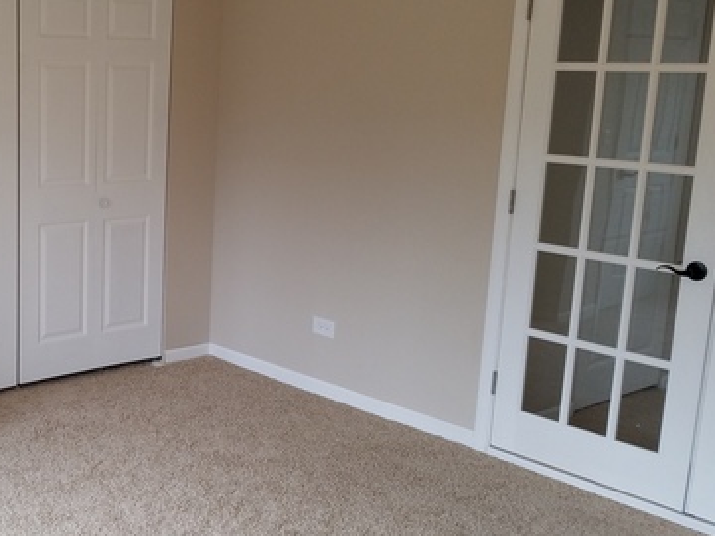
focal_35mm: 46
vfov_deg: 31.4
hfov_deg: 38.9
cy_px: 229
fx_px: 950
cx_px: 97
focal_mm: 4.2
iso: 100
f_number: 1.7
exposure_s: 1/60
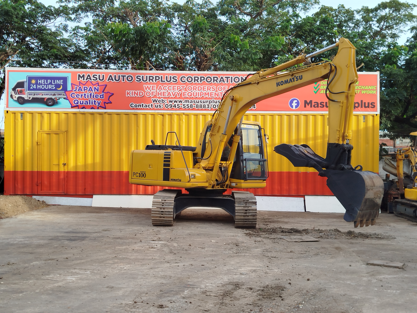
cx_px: 208
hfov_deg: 43.9
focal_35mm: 43
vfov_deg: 33.6
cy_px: 156
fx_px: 518
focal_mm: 5.31
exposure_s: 1/265
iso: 50
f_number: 1.7
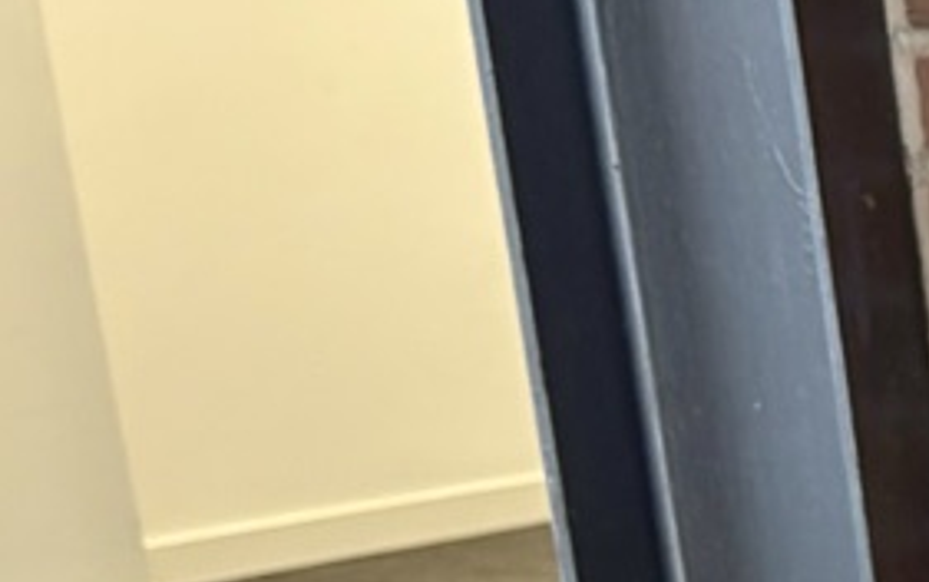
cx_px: 2420
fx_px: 3977
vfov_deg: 8.0
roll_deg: +1.5
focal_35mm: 157
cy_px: 1171
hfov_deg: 10.8
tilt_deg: -16.3
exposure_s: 1/60
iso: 125
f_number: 1.6
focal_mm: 5.96
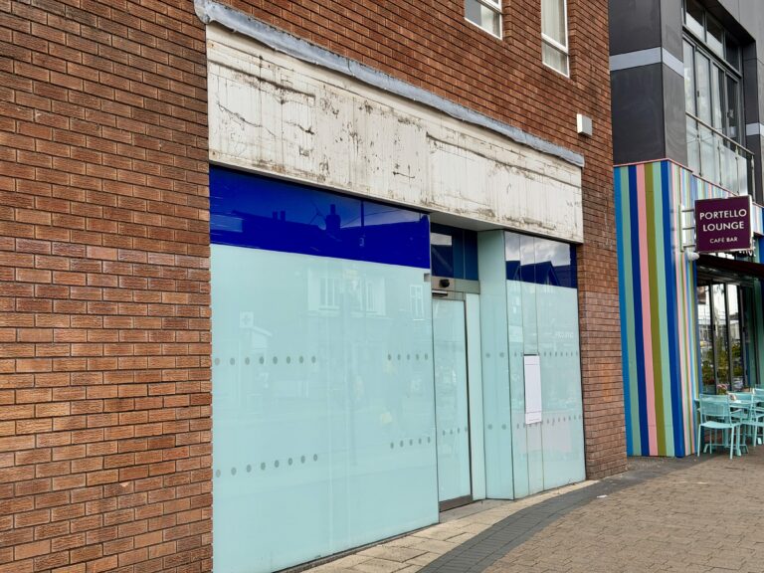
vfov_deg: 30.3
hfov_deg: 39.7
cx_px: 382
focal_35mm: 48
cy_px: 286
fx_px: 1059
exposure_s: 1/1608
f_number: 1.78
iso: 64
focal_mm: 6.76
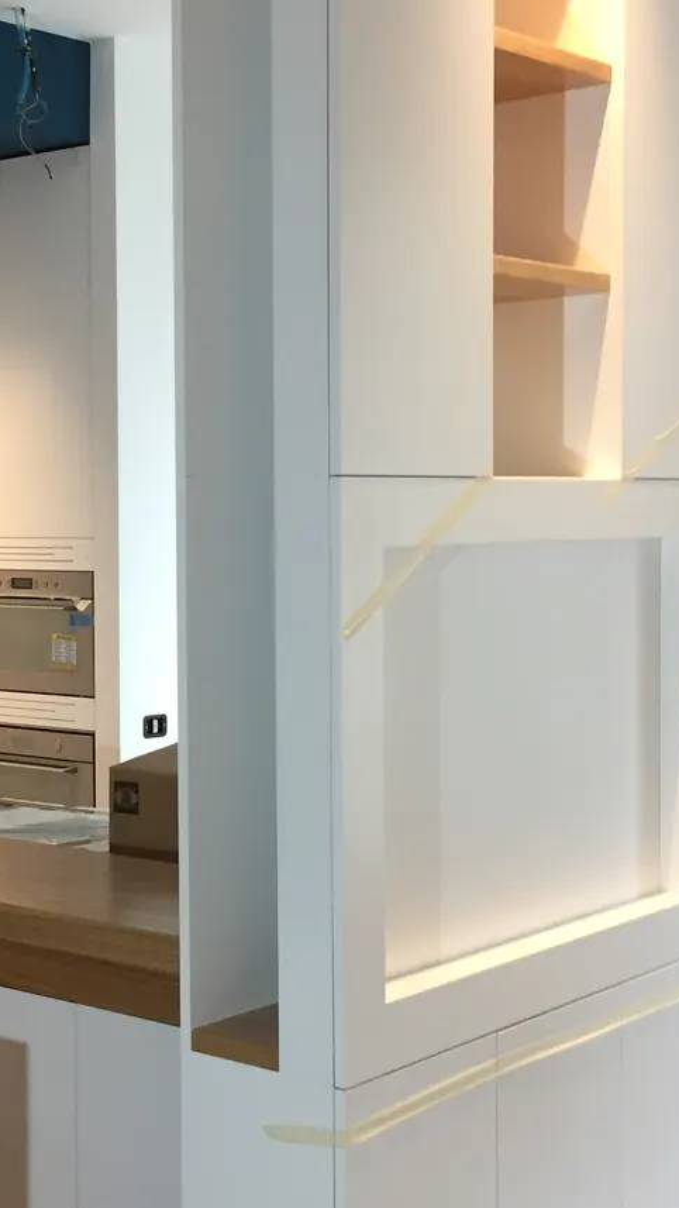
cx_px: 145
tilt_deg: -2.6
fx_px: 1889
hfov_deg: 20.2
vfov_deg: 35.4
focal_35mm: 59
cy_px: 609
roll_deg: -0.2
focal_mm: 4.15
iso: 100
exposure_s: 1/33
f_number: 2.2
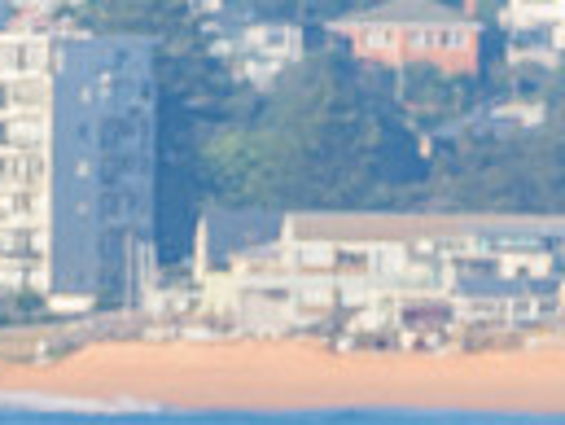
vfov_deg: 0.7
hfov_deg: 0.9
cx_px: 223
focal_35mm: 2160
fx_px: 35288
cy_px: 664
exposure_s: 1/2000
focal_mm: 500
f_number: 5.6
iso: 280
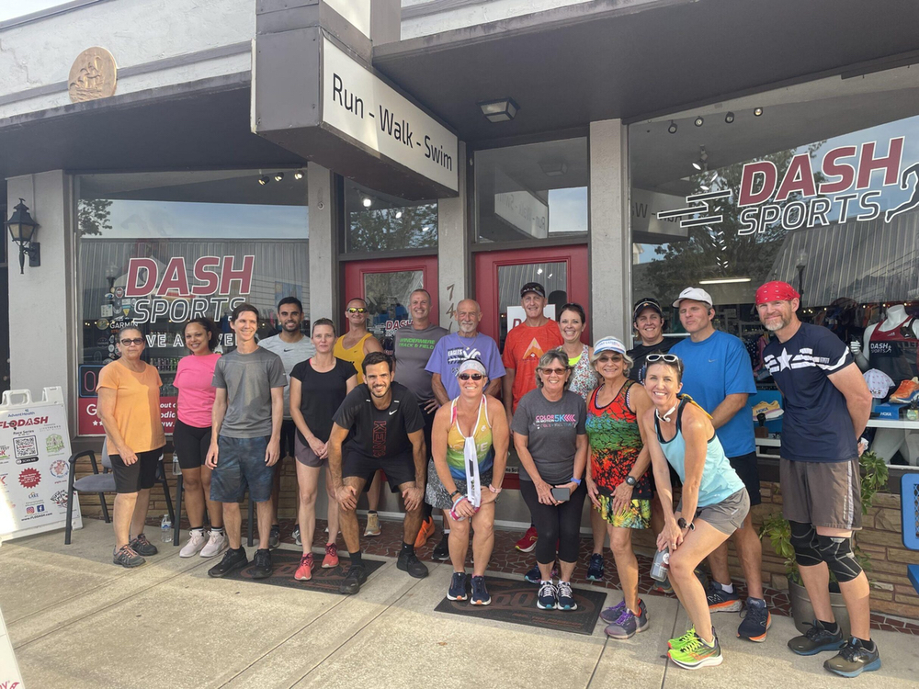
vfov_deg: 53.1
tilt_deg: +1.0
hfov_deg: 67.3
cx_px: 460
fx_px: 690
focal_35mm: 26
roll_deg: +2.0
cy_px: 344
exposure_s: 1/238
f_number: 1.6
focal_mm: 4.2
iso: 32
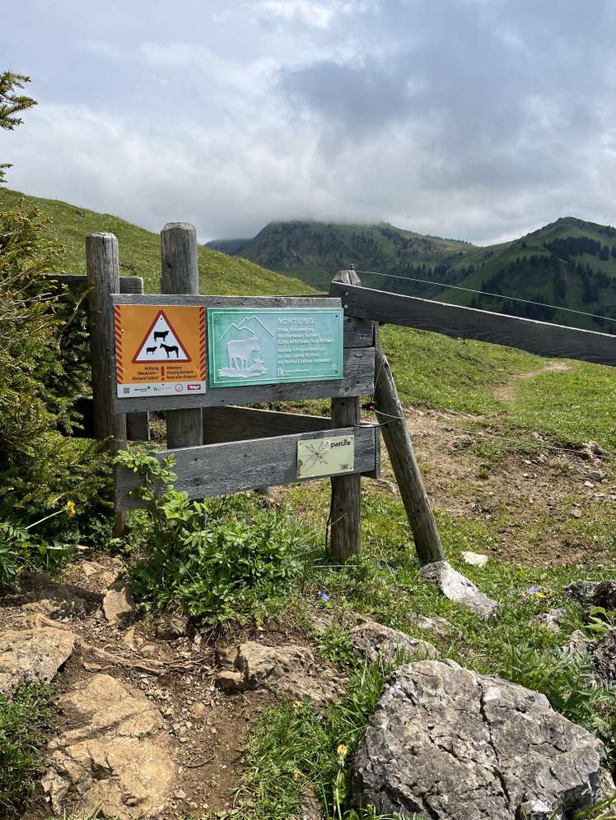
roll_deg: +1.3
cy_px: 410
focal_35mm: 26
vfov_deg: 67.3
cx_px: 308
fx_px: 617
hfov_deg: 53.1
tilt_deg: -11.5
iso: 50
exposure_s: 1/4651
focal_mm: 5.1
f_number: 1.6
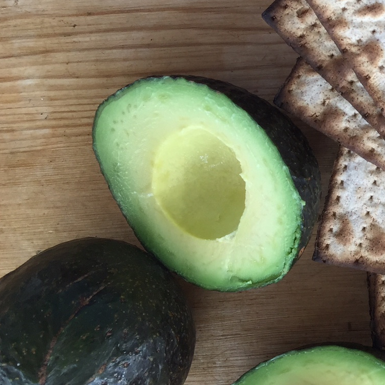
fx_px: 881
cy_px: 114
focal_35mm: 70
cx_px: 521
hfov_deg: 21.8
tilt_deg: -87.6
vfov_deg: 24.5
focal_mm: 4.15
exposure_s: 1/60
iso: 32
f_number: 2.2
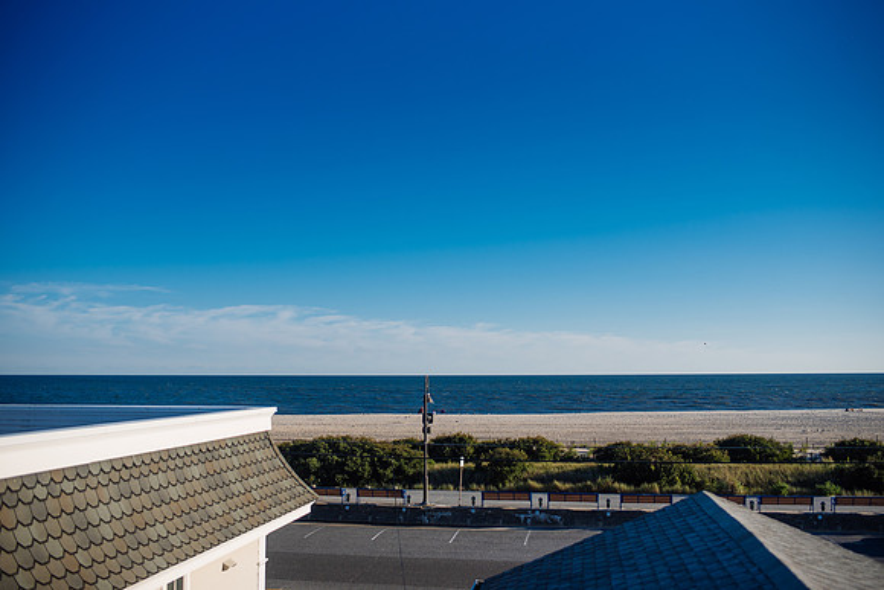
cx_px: 442
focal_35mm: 35
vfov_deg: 37.9
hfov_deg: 54.4
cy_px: 295
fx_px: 860
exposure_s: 1/3200
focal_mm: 35
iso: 100
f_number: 2.8
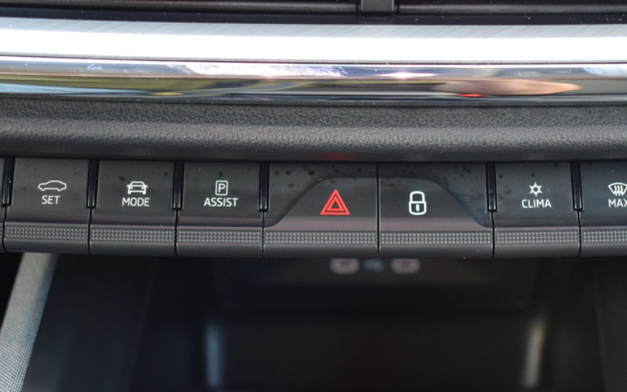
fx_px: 1073
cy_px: 214
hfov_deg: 32.5
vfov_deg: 20.7
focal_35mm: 63
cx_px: 353
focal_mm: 27
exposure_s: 1/60
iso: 1000
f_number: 4
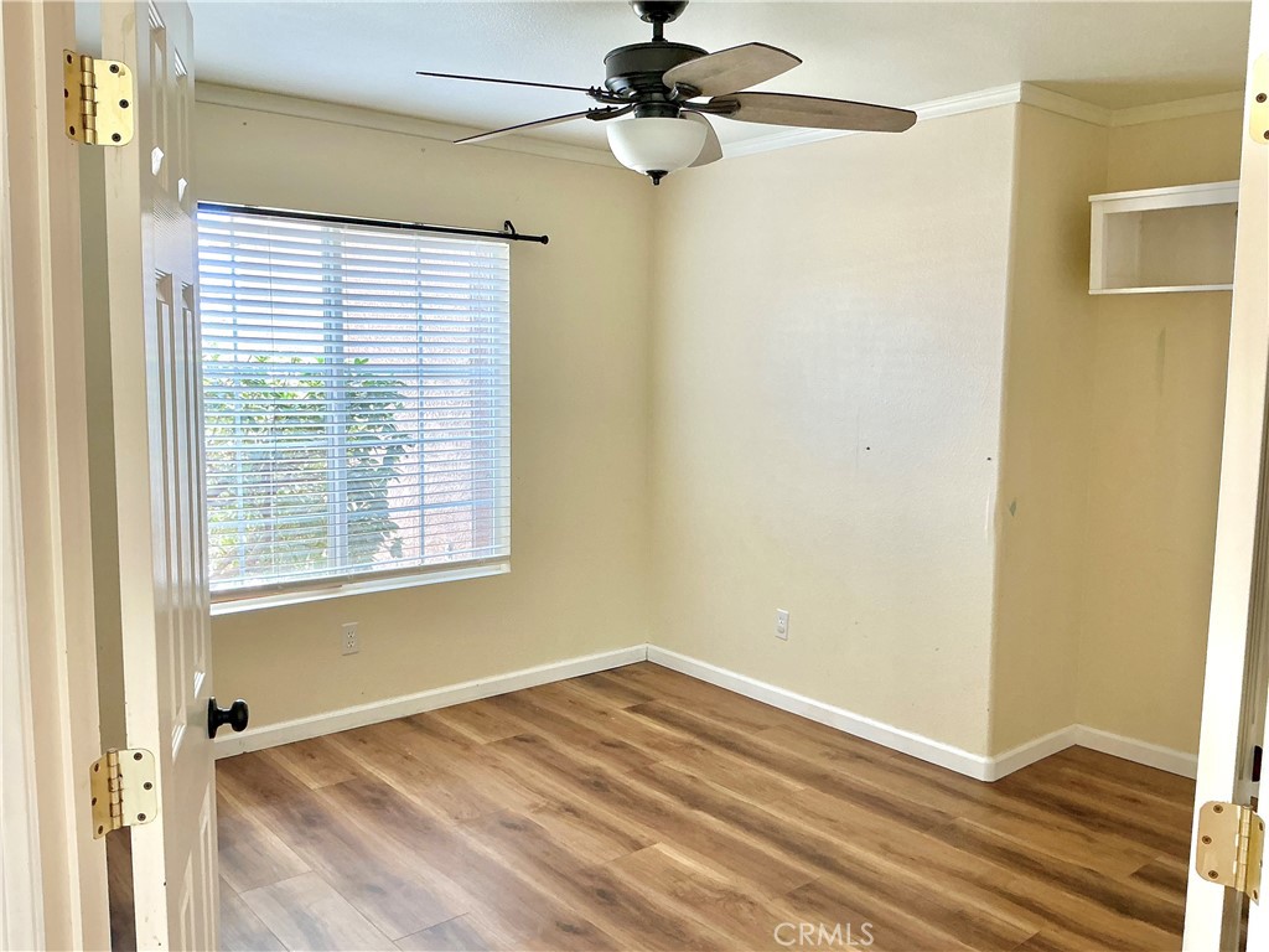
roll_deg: -0.3
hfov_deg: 61.7
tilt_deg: -5.6
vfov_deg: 48.2
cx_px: 634
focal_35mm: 29
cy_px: 476
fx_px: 1063
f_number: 1.8
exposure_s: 1/60
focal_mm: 3
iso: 64
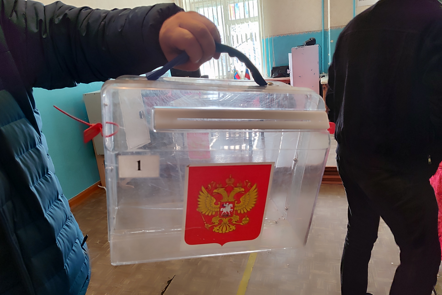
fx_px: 331
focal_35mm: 27
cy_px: 153
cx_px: 217
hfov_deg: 67.4
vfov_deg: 47.9
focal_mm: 5.95
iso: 100
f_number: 1.89
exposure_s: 1/50
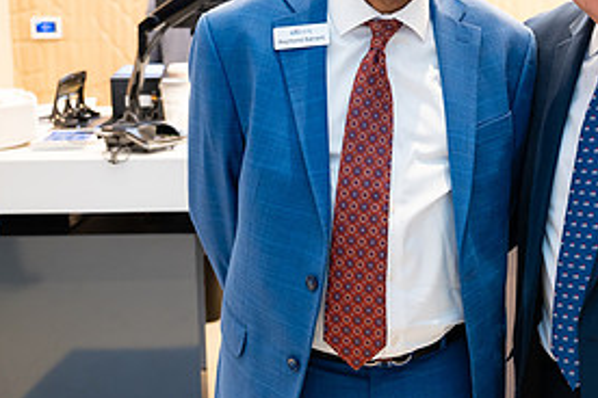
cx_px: 485
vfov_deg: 21.1
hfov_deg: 30.6
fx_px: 1063
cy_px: 102
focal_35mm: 64
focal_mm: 30
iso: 1250
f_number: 3.2
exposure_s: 1/200
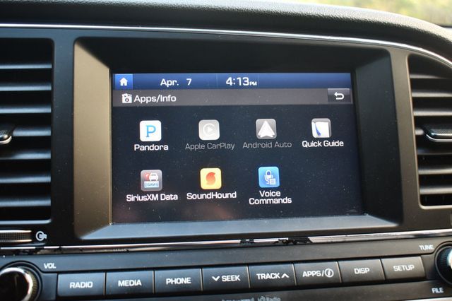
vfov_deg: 33.4
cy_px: 150
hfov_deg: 48.5
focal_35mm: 40
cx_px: 226
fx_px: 502
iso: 1100
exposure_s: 1/125
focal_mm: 27
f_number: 4
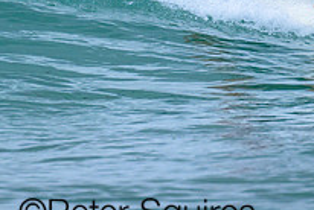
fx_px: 18841
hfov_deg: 1.0
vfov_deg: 0.6
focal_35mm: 2157
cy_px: -126
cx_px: 154
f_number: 8
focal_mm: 560
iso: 900
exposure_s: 1/2000
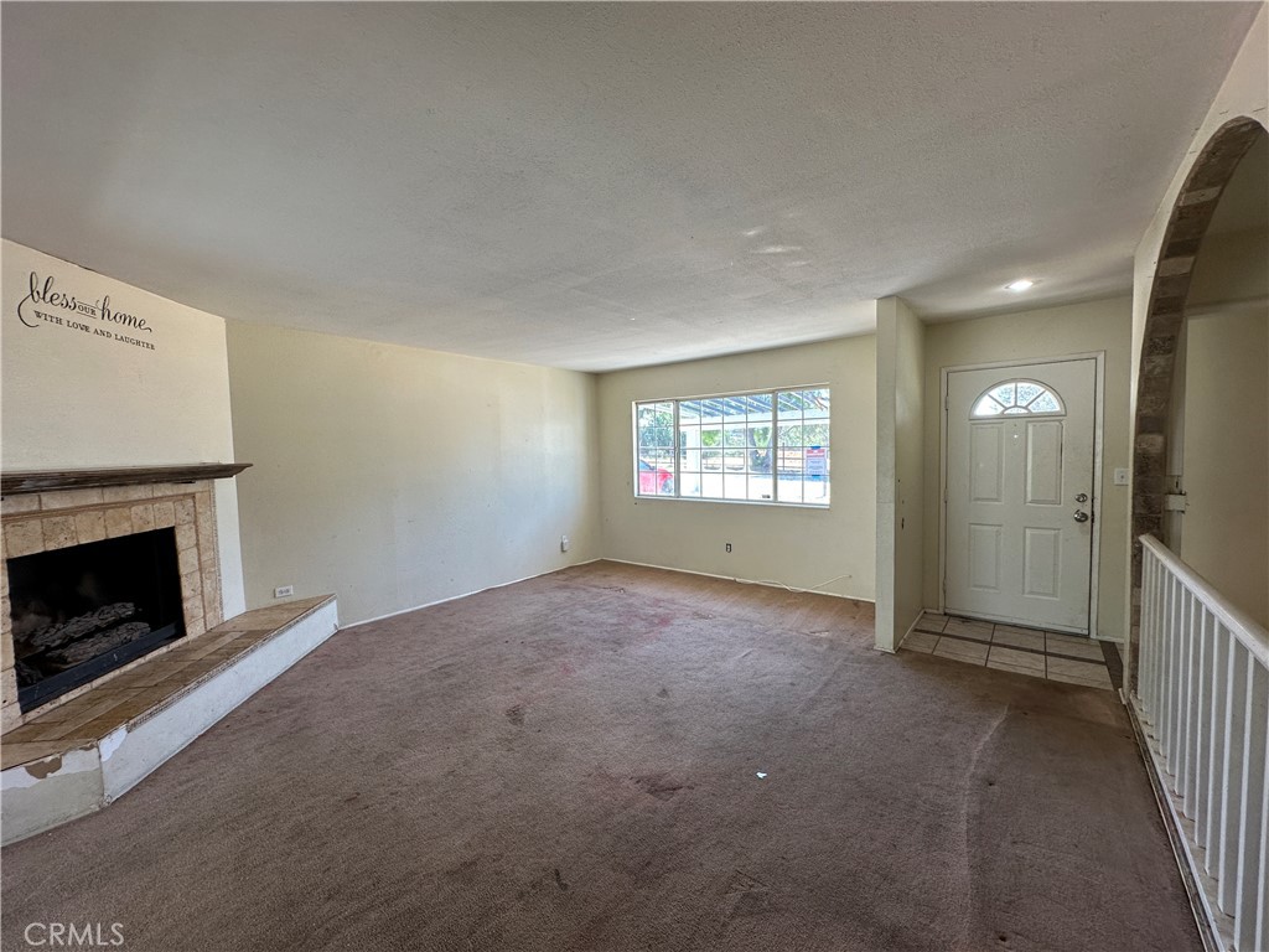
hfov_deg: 102.1
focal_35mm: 14
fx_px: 513
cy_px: 476
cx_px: 634
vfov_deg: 85.7
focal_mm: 2.22
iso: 64
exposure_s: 1/120
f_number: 2.2
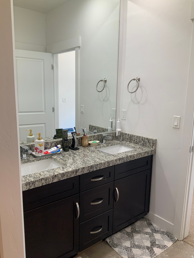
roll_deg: -0.9
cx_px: 97
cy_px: 129
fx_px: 217
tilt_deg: -9.8
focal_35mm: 29
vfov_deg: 61.7
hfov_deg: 48.2
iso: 50
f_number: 1.8
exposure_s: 1/60
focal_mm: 3
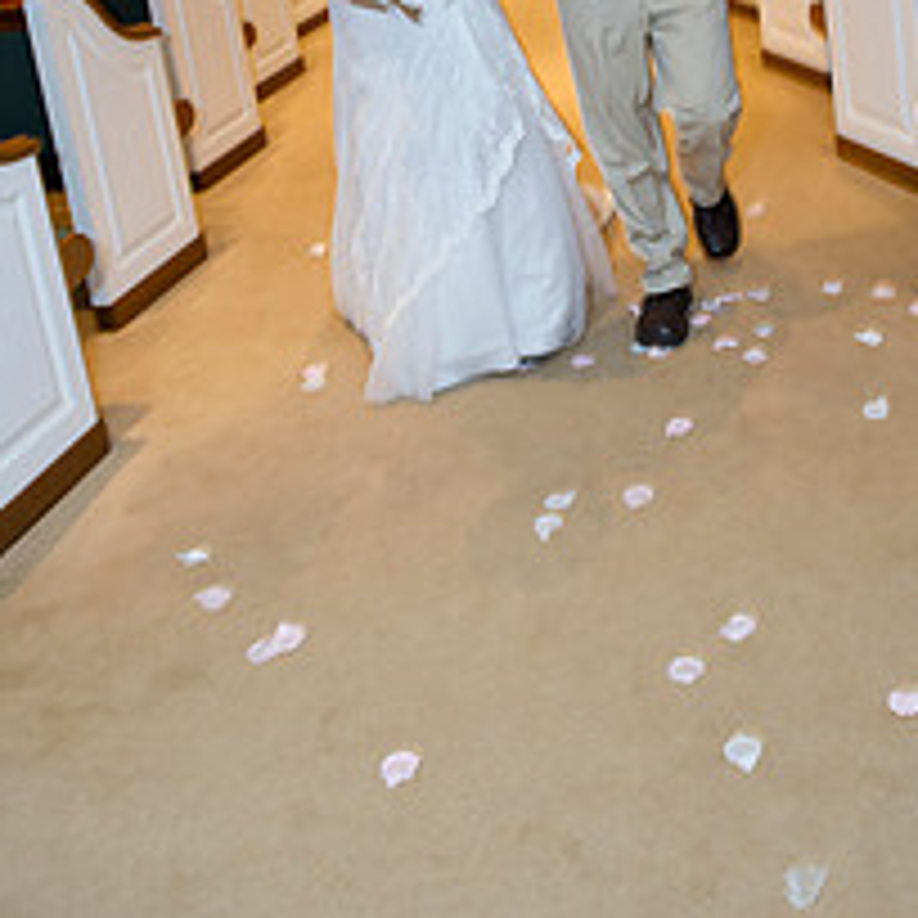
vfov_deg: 34.1
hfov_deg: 37.1
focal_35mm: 45
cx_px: 628
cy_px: -9
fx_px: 1350
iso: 1600
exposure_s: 1/125
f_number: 4.5
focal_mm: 24
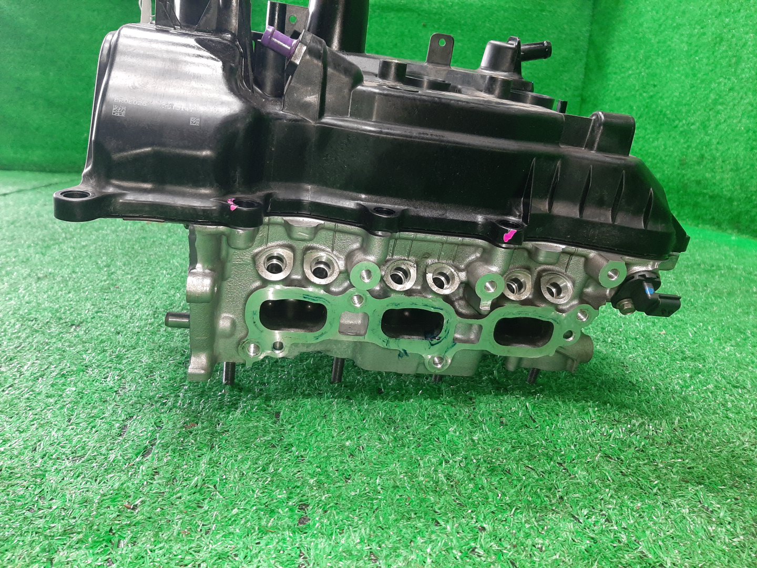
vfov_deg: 53.1
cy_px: 284
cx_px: 378
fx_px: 569
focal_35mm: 26
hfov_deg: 67.3
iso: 186
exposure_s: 1/50
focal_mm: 3.93
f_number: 1.7
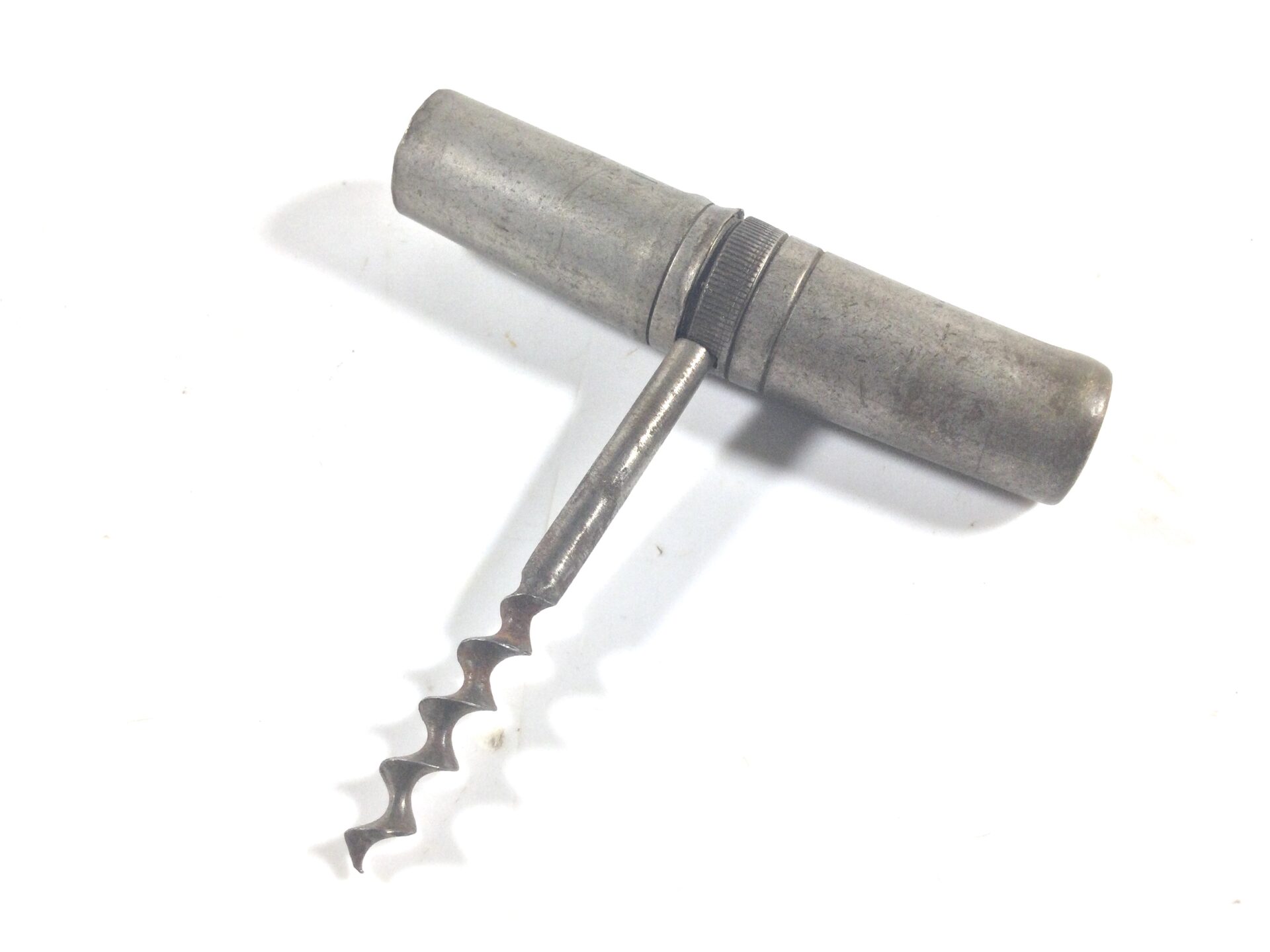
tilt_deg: -59.6
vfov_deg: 45.4
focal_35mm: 31
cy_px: 476
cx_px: 635
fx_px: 1137
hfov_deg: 58.4
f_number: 2.4
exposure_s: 1/100
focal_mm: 3.3
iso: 40
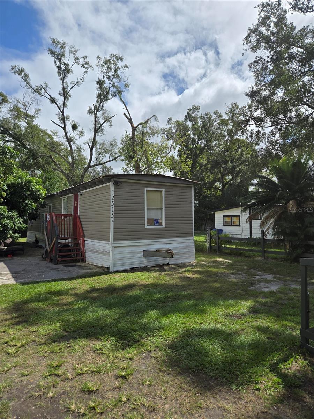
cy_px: 210
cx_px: 157
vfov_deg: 73.9
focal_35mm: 23
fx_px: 278
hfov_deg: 58.9
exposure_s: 1/2828
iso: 25
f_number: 1.8
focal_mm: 5.4
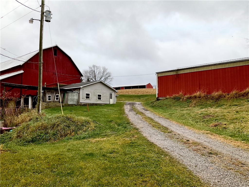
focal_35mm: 29
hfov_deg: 61.7
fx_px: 209
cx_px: 124
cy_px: 94
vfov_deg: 48.2
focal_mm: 3
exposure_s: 1/120
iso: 20
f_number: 1.8
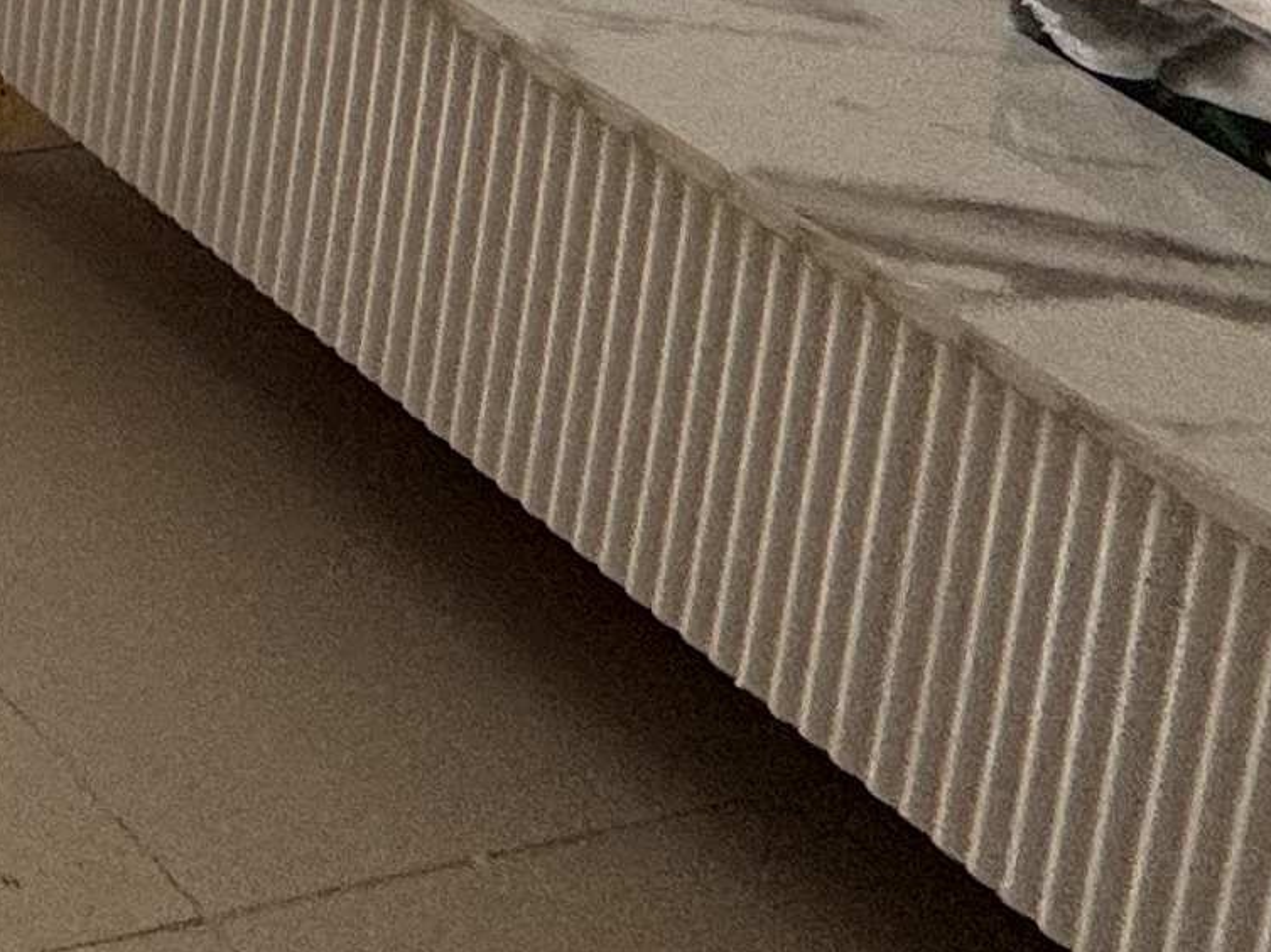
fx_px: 2752
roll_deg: -0.2
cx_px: -1522
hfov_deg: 16.5
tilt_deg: -8.5
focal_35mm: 75
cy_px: -1217
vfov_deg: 14.4
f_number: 2.2
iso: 100
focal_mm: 2.22
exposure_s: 1/99
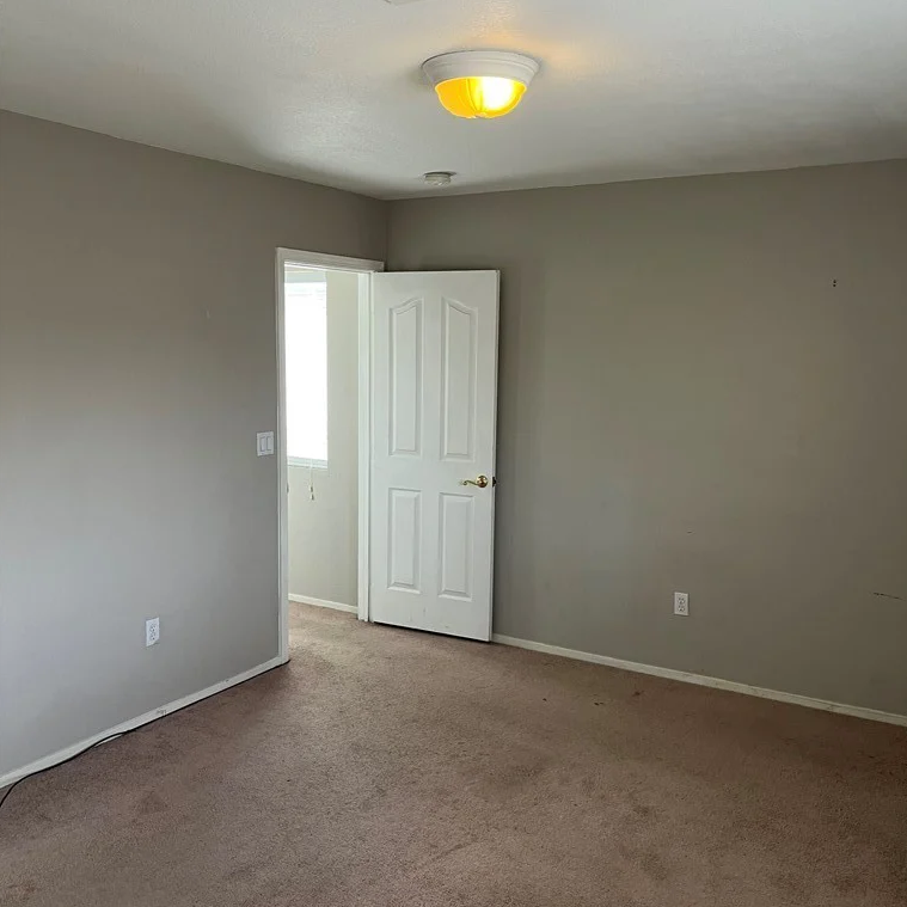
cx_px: 456
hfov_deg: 52.5
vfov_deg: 52.5
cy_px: 459
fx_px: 919
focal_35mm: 31
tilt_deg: -8.0
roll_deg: -0.3
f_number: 1.6
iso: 100
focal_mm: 5.1
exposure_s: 1/60
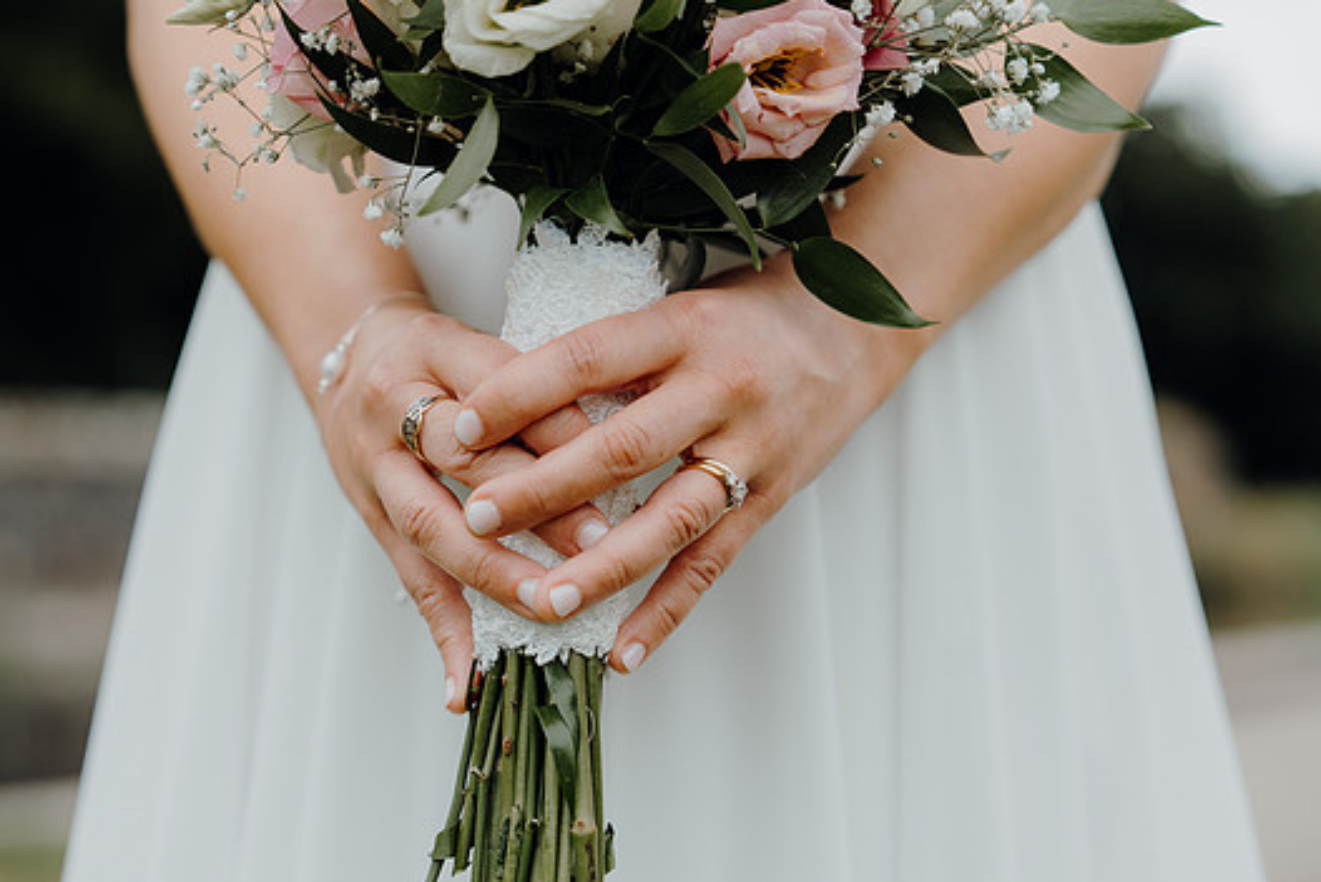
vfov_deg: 18.2
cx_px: 608
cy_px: 418
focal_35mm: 75
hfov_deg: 27.0
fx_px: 2753
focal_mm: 68
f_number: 2.8
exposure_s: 1/800
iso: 125
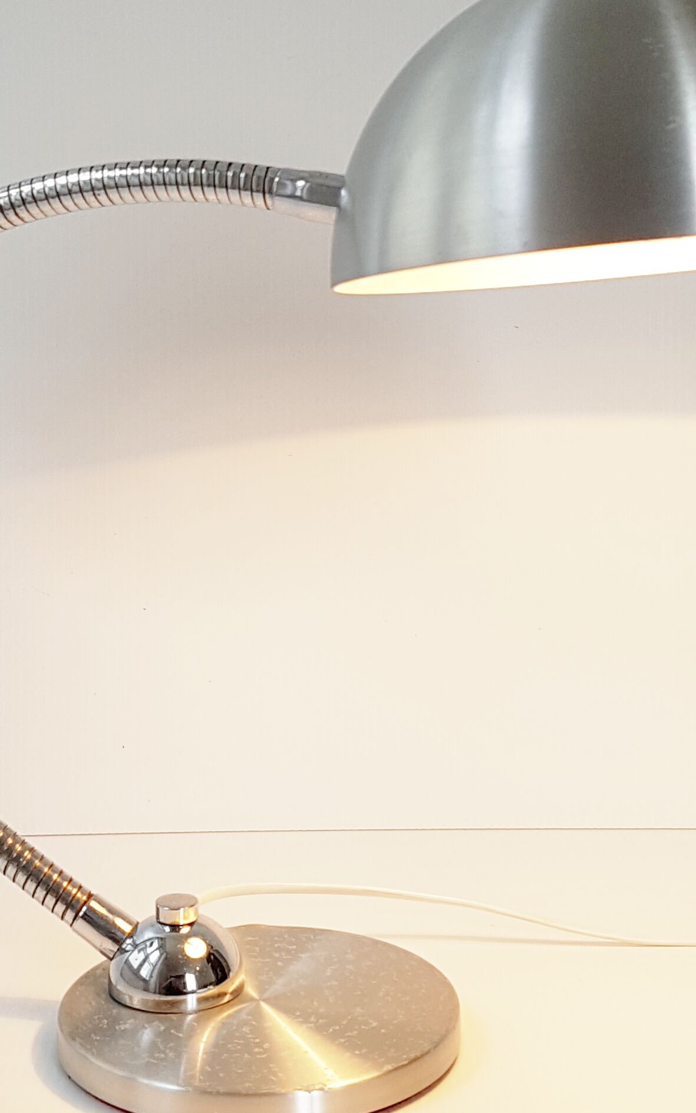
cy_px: 502
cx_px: 363
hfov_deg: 30.5
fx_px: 1275
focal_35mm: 42
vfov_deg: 47.1
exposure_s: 1/201
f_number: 1.7
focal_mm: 4.2
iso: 50
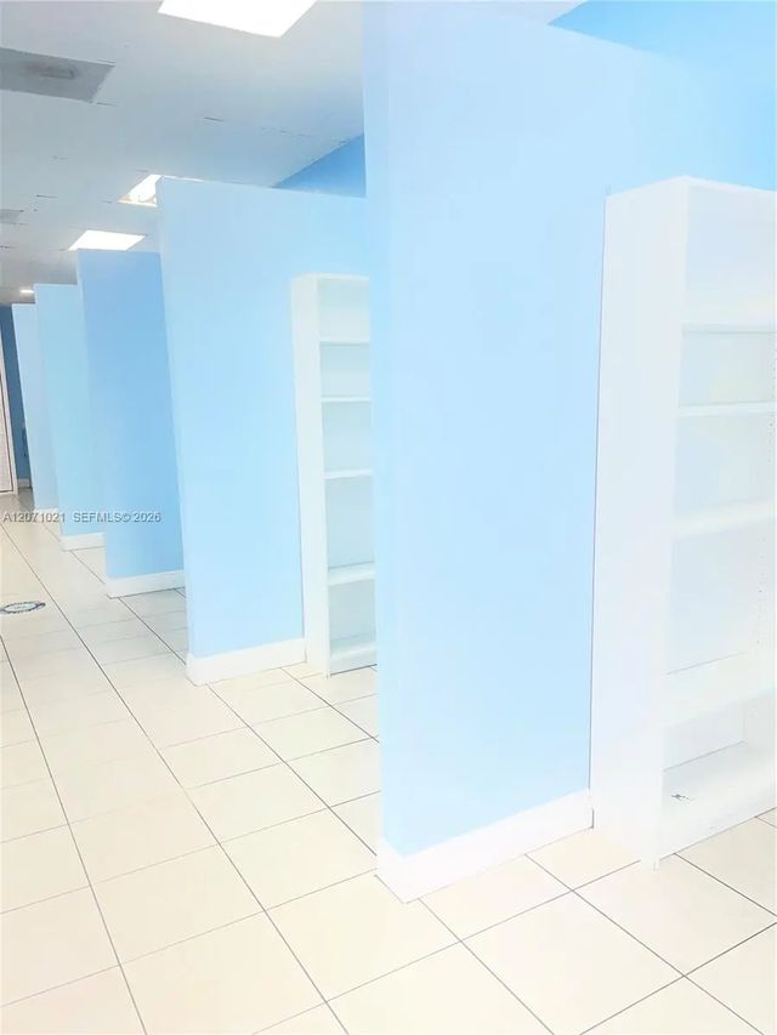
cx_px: 388
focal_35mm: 26
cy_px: 518
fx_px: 778
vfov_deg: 67.3
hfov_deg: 53.1
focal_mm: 4.2
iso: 40
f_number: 1.6
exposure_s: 1/120
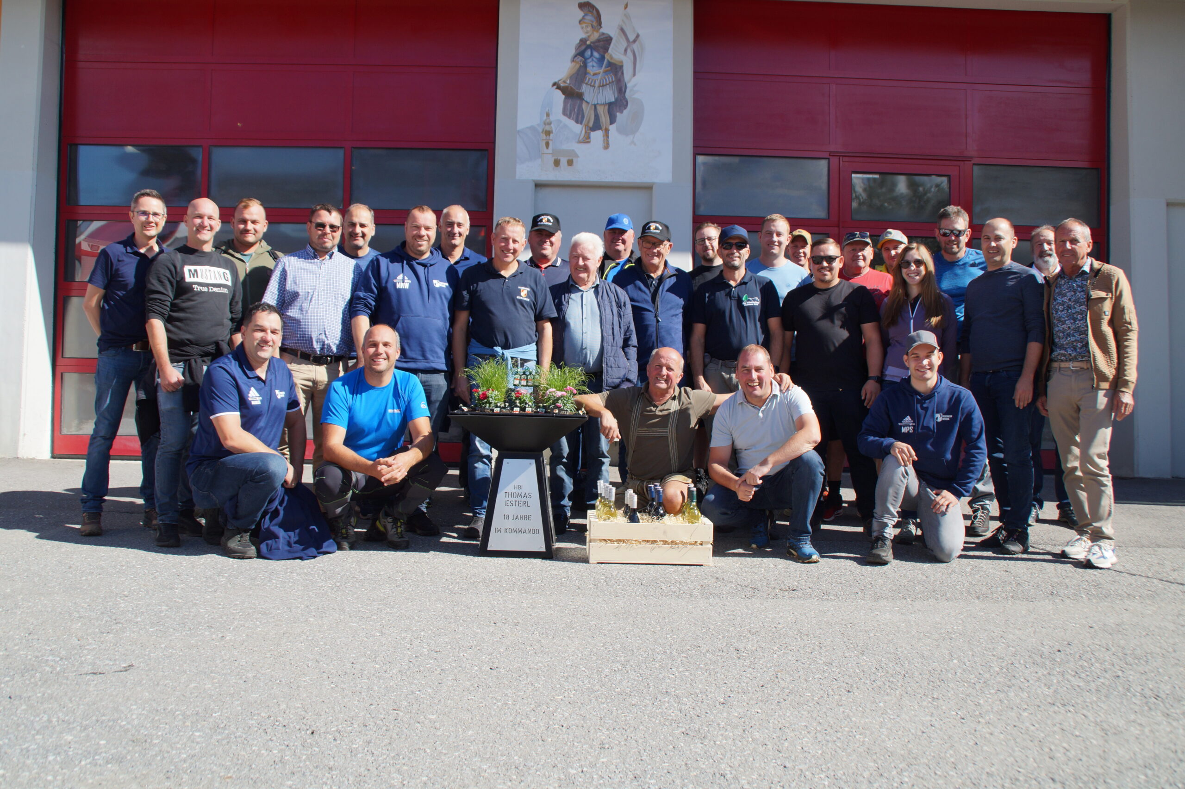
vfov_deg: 39.9
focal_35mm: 33
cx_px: 592
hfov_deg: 57.2
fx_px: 1086
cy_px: 394
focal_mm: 22
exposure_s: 1/320
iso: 100
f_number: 5.6
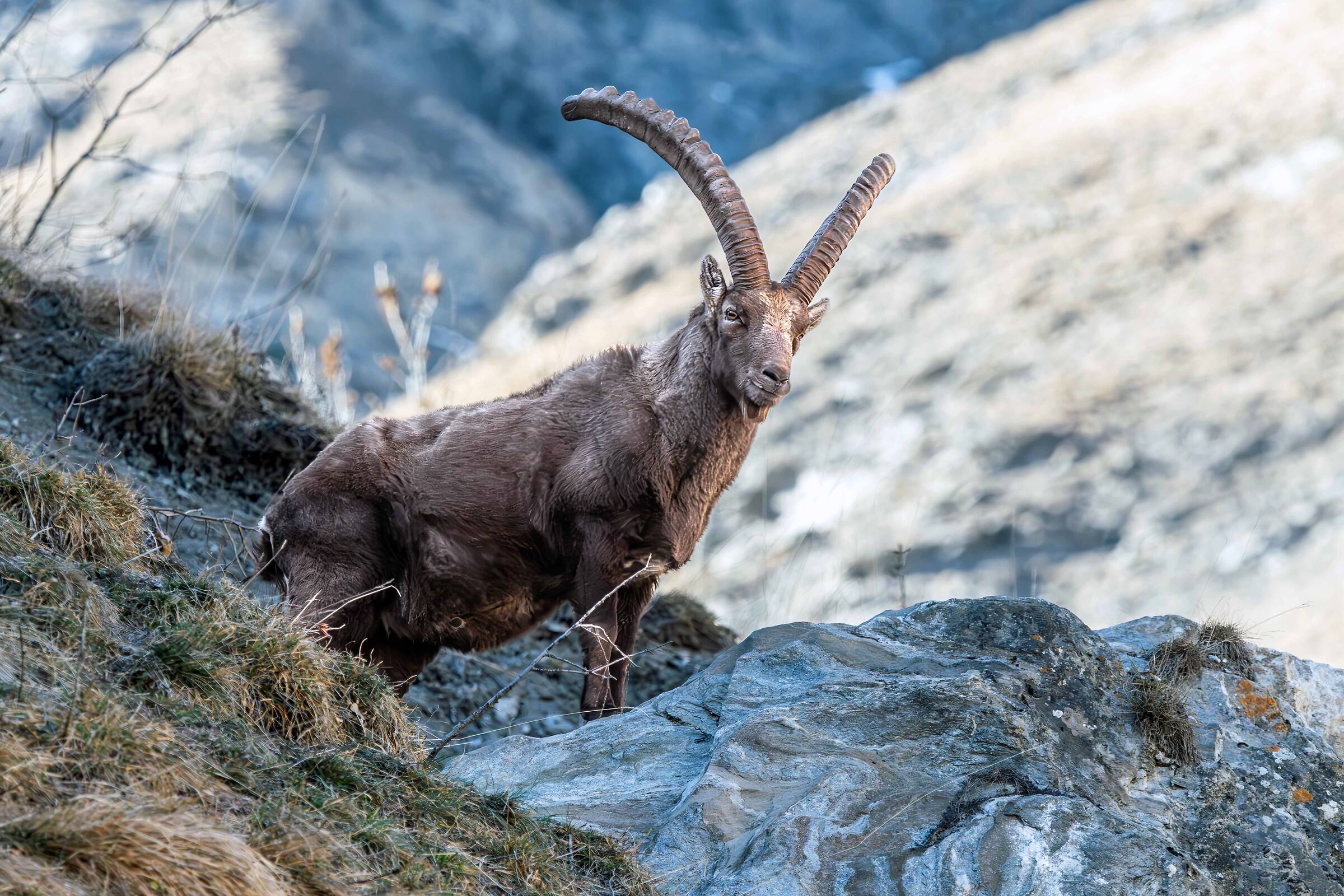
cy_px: 448
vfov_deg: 2.4
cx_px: 672
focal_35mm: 585
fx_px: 21838
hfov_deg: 3.5
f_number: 8
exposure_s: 1/1600
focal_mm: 390
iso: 5600
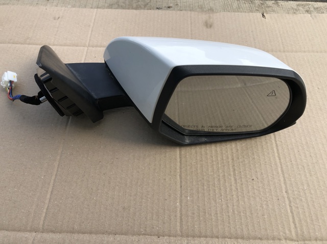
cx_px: 164
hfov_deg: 63.5
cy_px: 122
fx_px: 264
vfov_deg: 49.7
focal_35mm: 28
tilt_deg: -56.9
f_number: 1.8
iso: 20
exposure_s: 1/842
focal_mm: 3.99
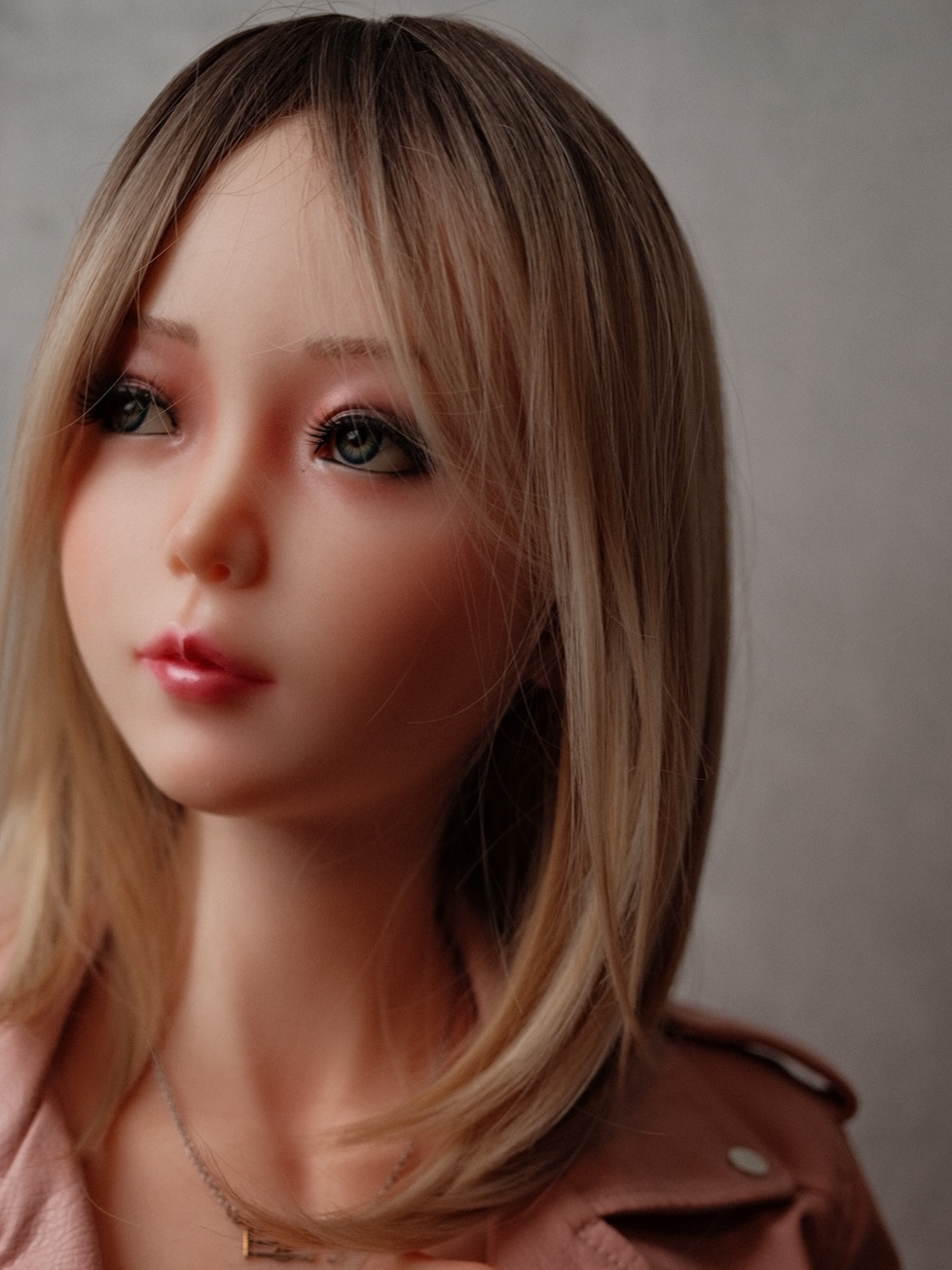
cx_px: 298
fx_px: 1943
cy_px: 931
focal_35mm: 53
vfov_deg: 35.5
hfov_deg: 27.3
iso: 100
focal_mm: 45
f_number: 2.8
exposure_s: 1/40
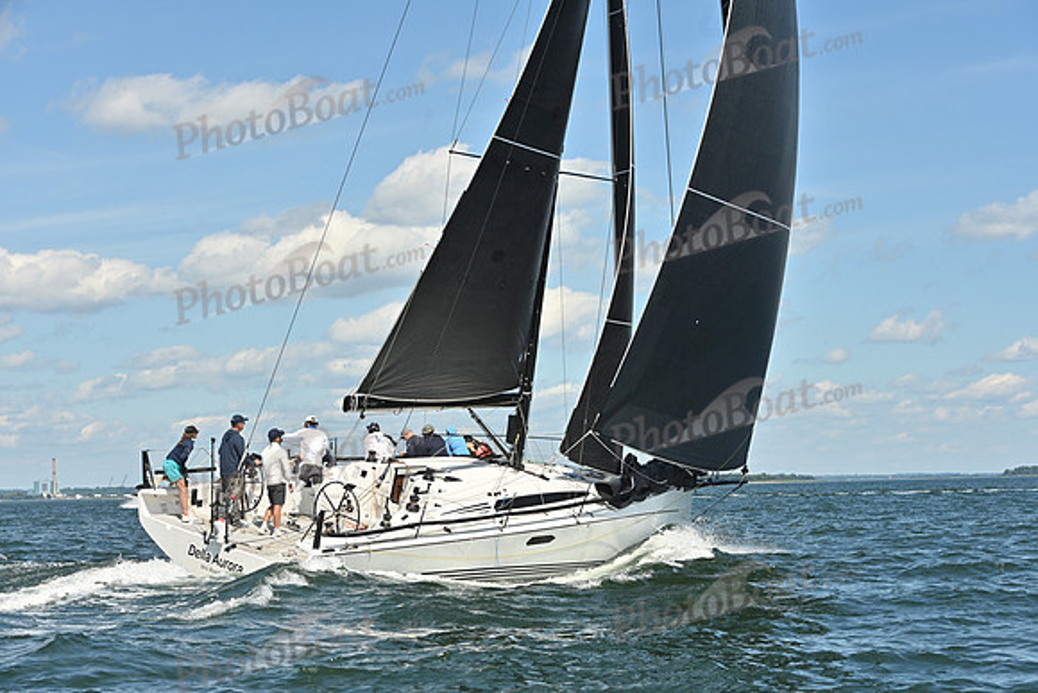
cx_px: 519
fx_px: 2163
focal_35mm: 75
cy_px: 346
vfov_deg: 18.2
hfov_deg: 27.0
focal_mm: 75
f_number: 8
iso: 250
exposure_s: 1/1250
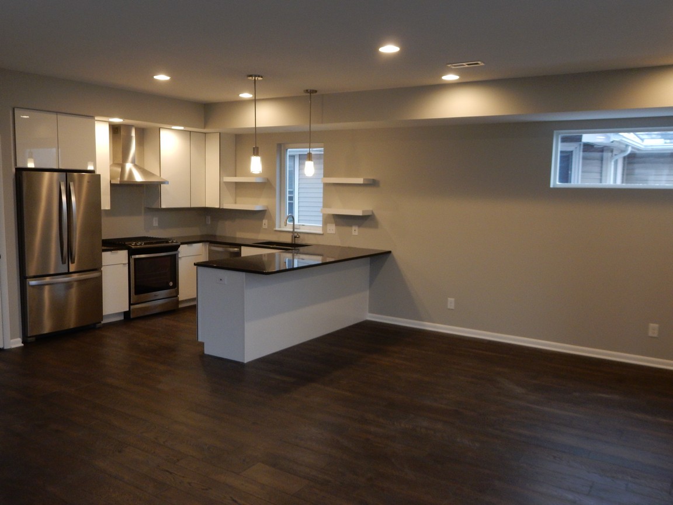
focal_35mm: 30
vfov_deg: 46.8
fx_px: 583
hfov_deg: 60.0
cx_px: 336
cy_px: 252
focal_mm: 5.4
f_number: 4
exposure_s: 1/30
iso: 280
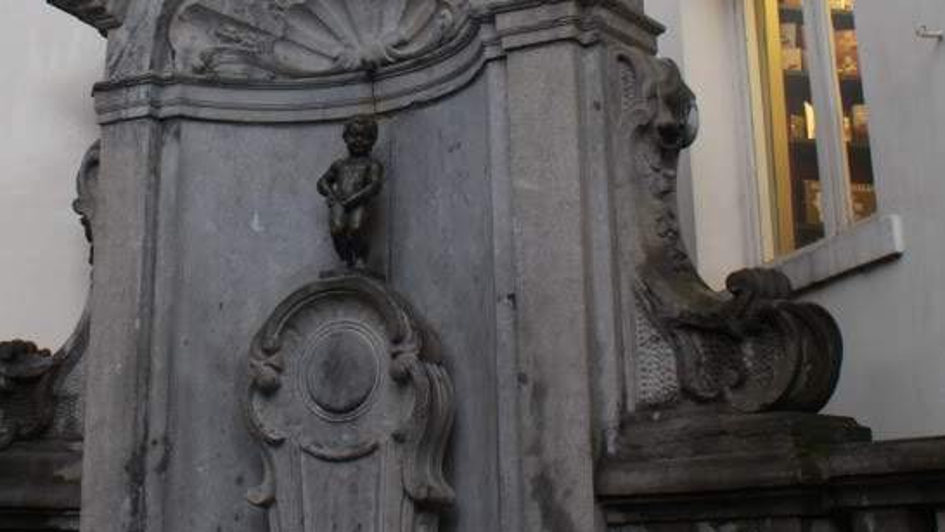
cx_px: 357
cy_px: 25
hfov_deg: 35.3
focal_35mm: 59
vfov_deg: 19.9
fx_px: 1478
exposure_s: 1/40
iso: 100
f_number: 5
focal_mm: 20
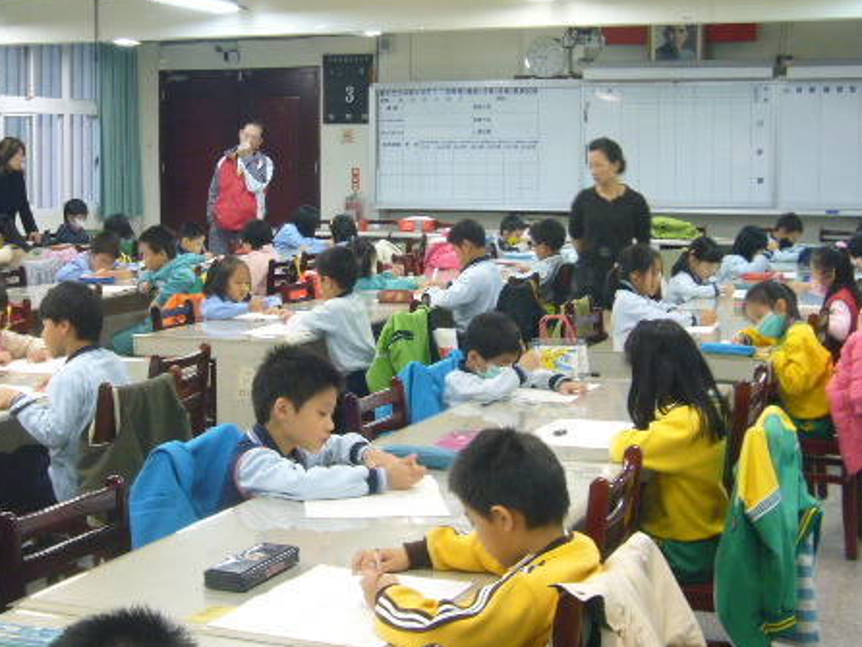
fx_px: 1644
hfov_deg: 29.2
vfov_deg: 22.3
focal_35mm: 66
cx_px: 300
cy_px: 268
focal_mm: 5.4
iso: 100
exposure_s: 1/15
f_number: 3
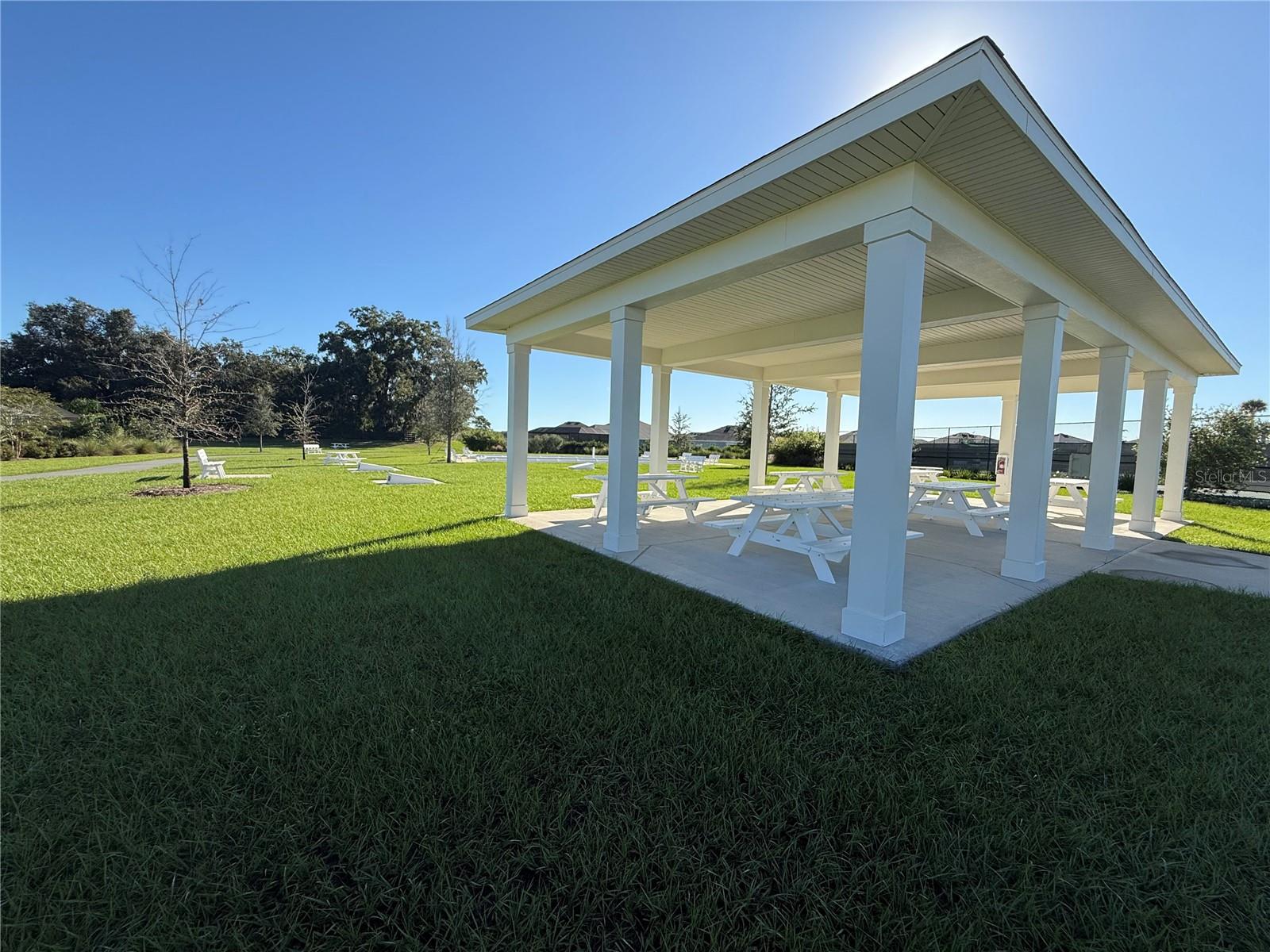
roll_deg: -2.6
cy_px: 476
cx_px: 635
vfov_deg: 85.7
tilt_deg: -2.7
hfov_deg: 102.1
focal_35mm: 14
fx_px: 514
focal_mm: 2.22
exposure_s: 1/1698
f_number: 2.2
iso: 64
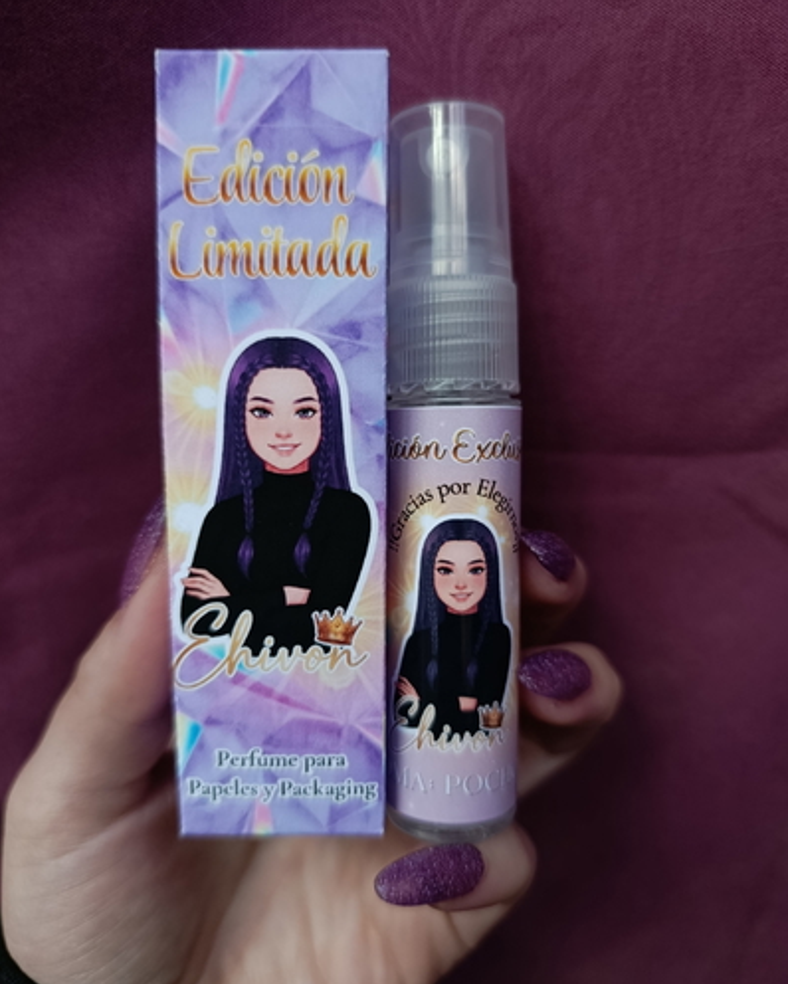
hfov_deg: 58.8
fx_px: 699
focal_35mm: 24
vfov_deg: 70.3
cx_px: 394
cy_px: 500
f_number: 1.65
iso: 194
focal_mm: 6.11
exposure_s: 1/100
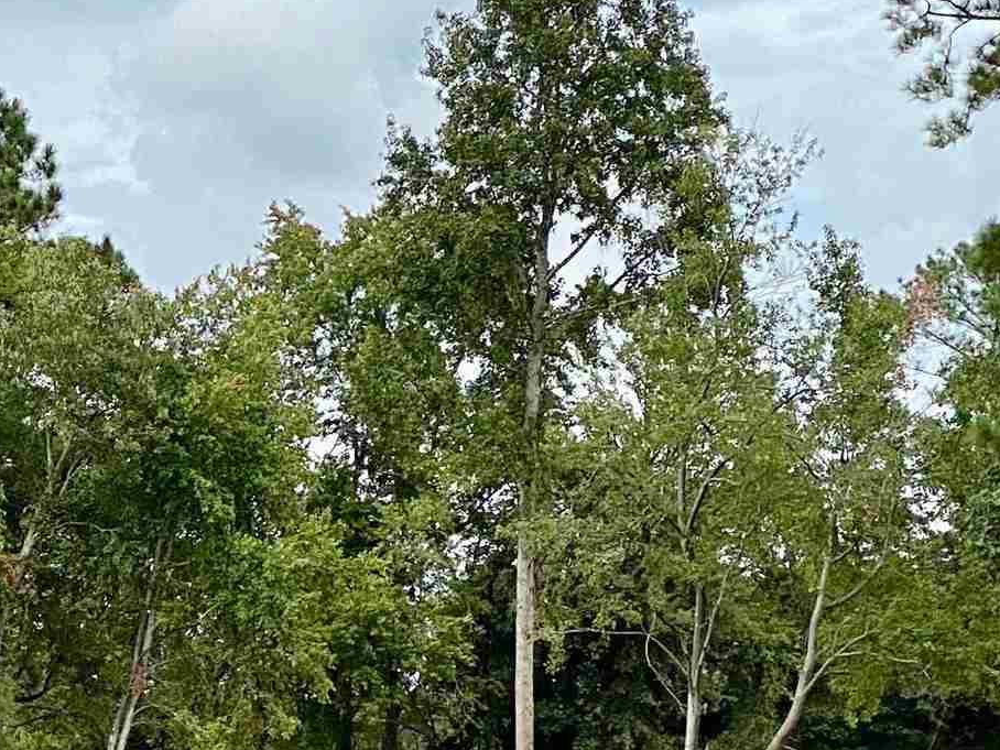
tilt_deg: -1.6
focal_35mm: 176
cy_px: 822
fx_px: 5084
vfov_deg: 8.4
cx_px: -37
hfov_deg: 11.1
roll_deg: -0.7
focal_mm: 6
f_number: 2
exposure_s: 1/1497
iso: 20
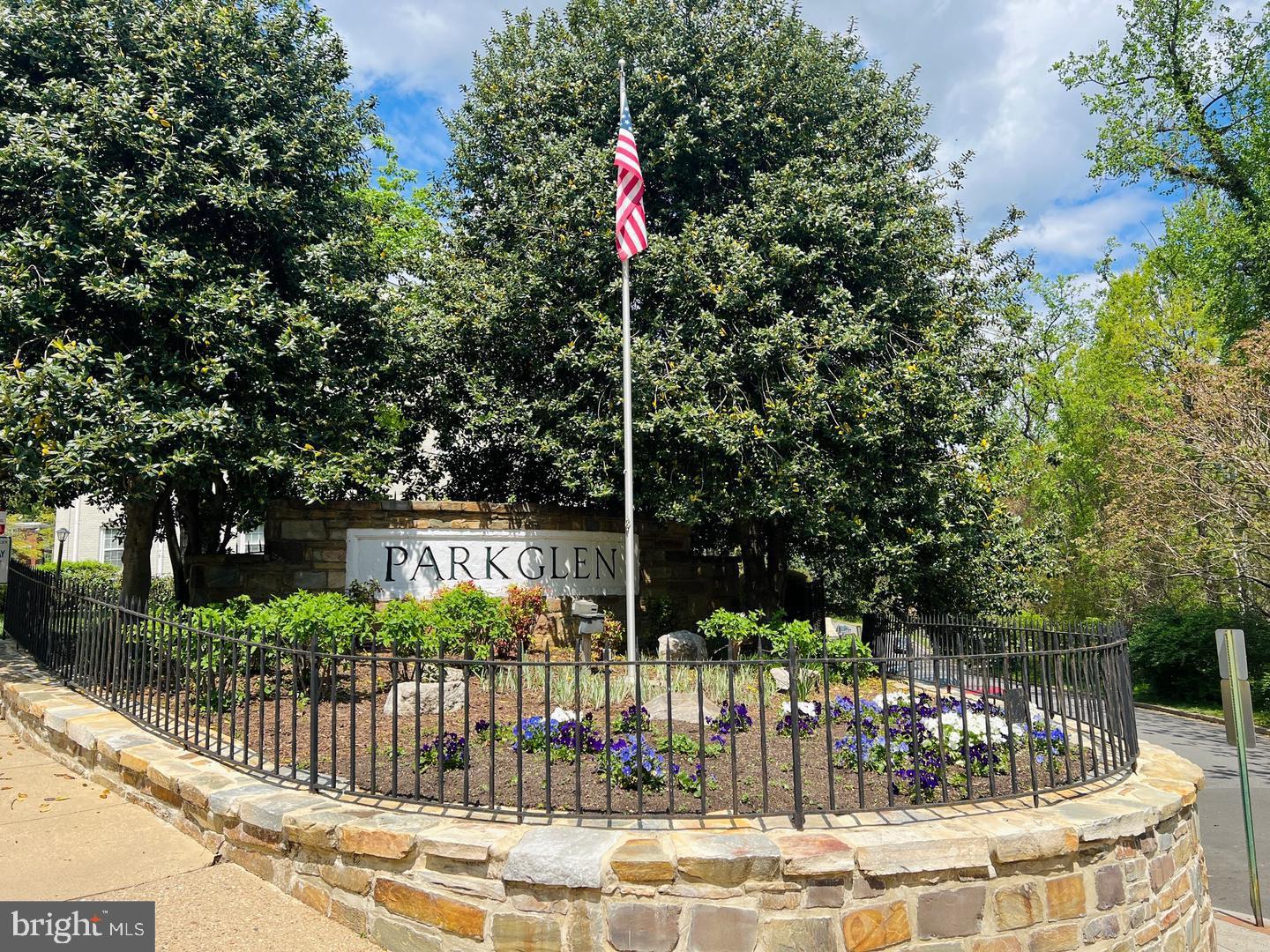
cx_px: 635
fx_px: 954
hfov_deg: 67.3
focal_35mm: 26
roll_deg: +0.8
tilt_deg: +8.3
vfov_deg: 53.1
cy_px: 476
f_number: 1.5
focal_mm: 5.7
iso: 50
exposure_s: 1/2915
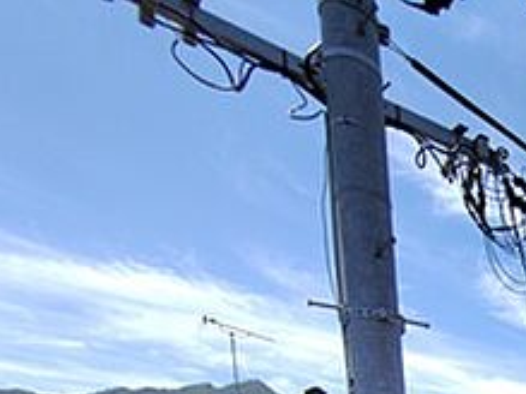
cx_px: 711
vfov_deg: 27.5
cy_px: 574
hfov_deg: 33.2
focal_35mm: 38
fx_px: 577
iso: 100
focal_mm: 2.16
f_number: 2.2
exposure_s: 1/731
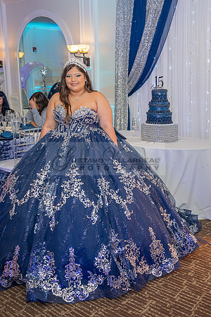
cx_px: 145
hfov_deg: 32.4
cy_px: 137
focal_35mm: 41
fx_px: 359
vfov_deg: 47.5
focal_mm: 24
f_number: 2.8
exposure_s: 1/200
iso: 1000
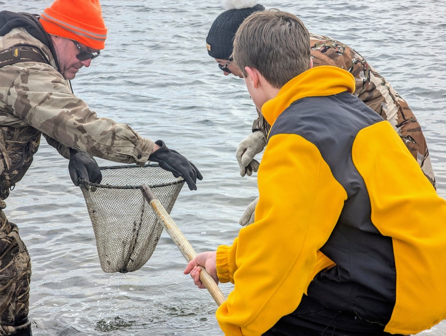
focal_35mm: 106
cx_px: 223
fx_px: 1368
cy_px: 168
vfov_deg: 14.0
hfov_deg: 18.5
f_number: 3.5
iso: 40
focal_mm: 19
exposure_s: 1/298
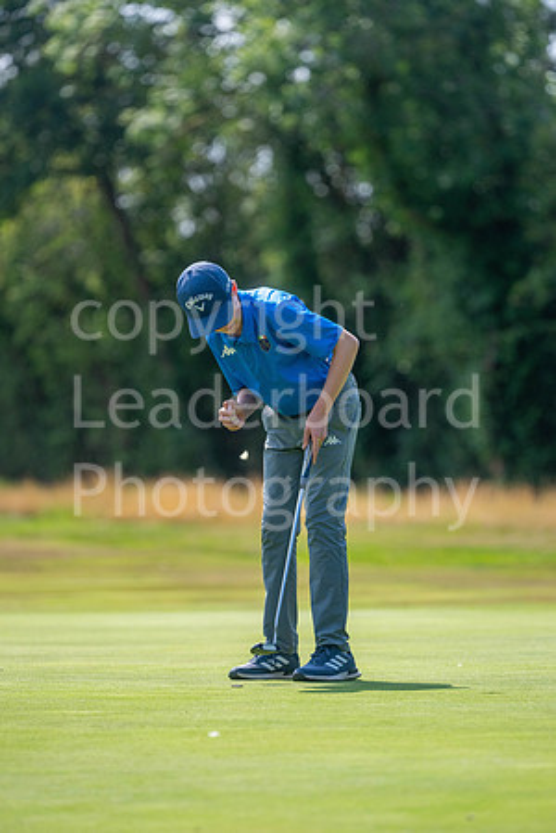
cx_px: 278
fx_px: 6949
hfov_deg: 4.6
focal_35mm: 300
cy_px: 416
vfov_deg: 6.9
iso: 640
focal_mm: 300
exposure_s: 1/4000
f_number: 5
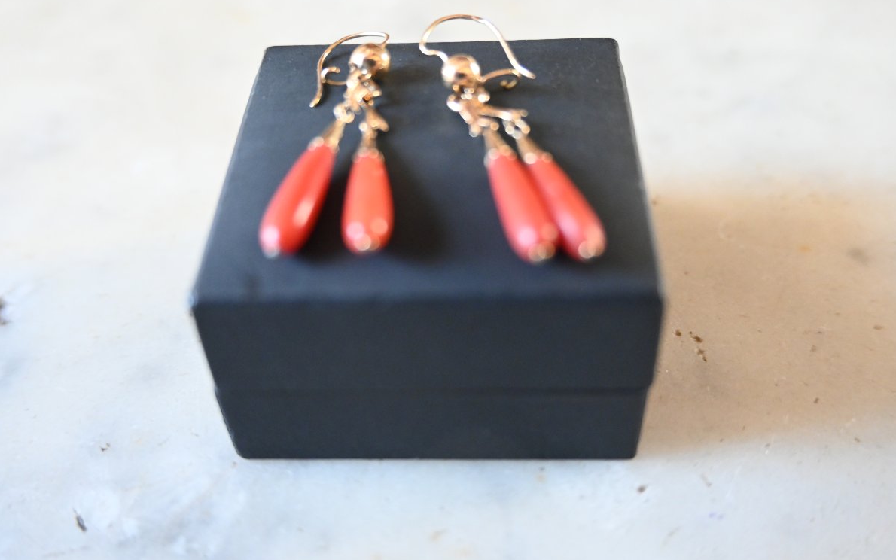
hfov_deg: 52.7
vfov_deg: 34.4
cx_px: 449
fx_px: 904
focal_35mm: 37
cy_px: 267
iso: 3200
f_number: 3.8
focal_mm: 24
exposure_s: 1/125
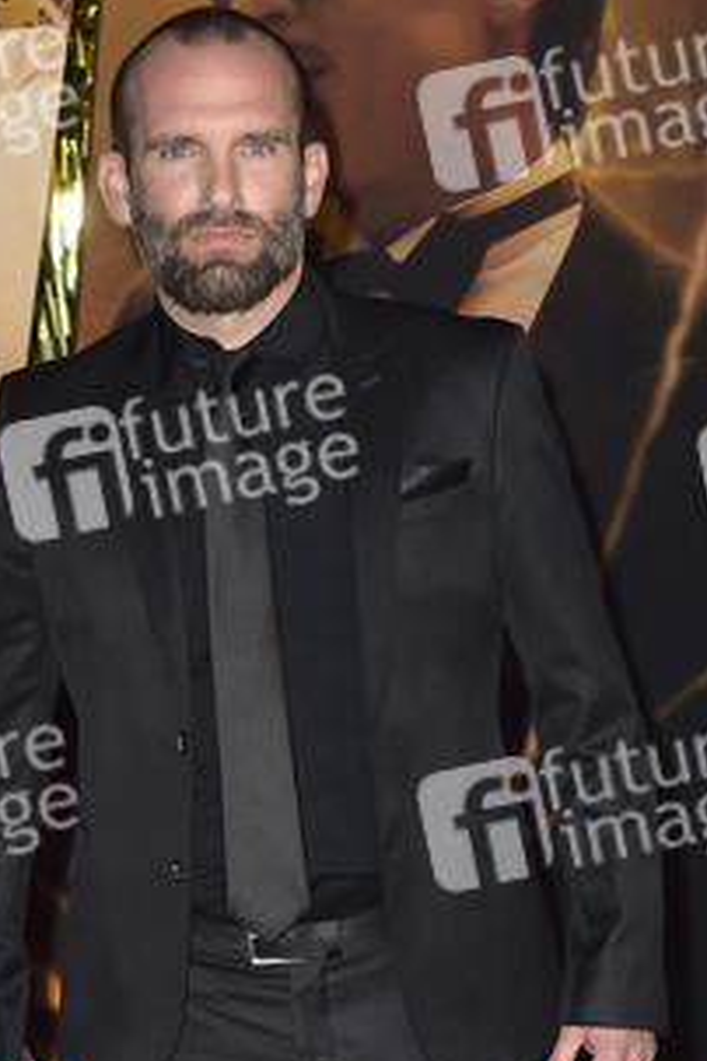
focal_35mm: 74
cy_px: 634
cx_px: 282
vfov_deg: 27.3
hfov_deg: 18.4
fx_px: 2180
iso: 640
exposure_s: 1/250
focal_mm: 56
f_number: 6.3
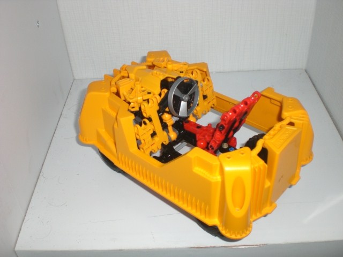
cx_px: 172
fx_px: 377
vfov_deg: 37.7
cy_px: 128
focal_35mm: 38
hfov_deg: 49.0
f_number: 3.1
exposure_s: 1/60
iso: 100
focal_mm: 6.3
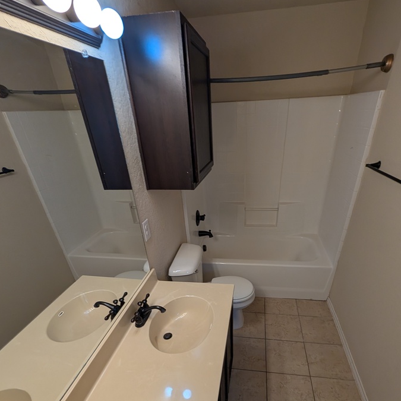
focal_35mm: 17
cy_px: 268
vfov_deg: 81.1
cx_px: 218
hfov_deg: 83.8
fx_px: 223
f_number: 1.7
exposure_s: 1/120
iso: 57
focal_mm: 2.02
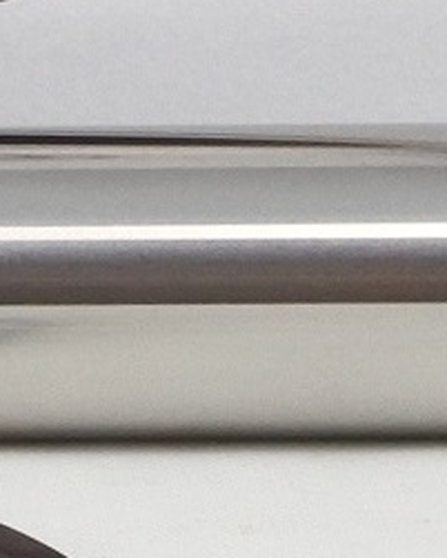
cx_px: -592
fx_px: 6495
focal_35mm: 393
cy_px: -178
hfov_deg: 3.9
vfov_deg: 4.9
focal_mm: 20.6
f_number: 4.8
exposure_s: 1/125
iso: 640
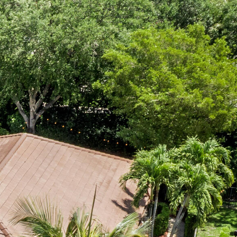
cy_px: 308
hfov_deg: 12.9
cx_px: -198
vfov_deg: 13.8
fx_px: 945
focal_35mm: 122
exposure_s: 1/240
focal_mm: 10.26
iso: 200
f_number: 7.1
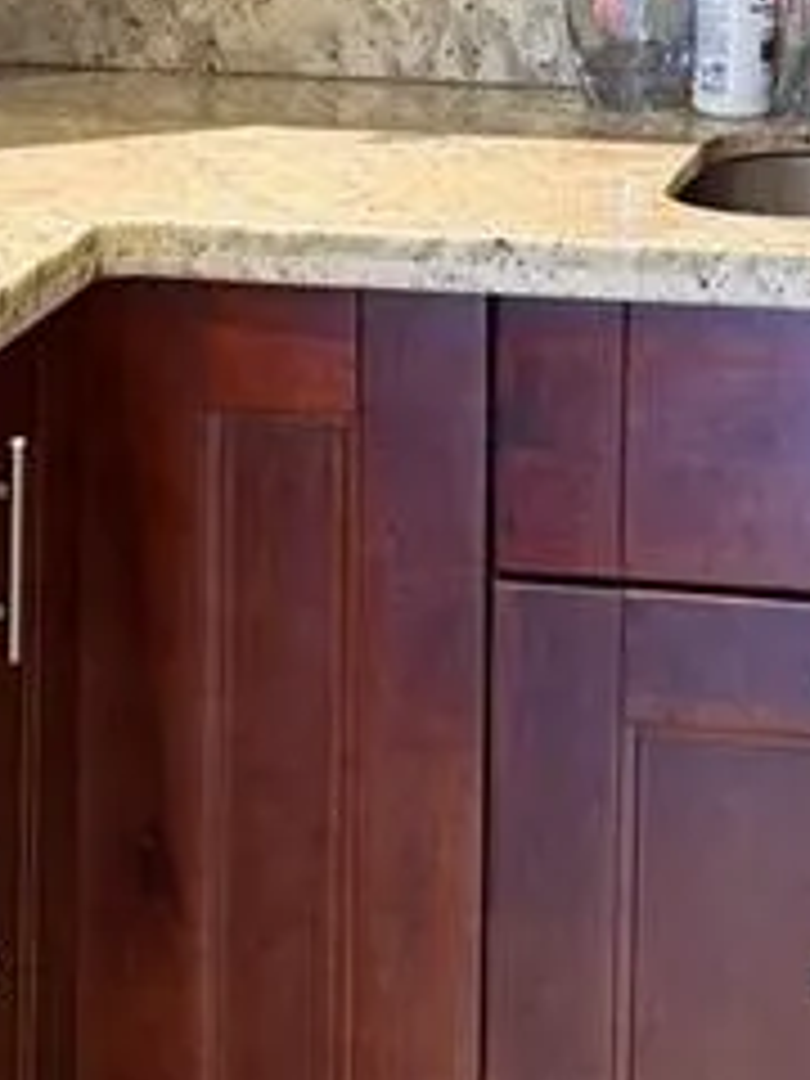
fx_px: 3744
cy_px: -104
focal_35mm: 120
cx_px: 634
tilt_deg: -5.6
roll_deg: -1.6
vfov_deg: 16.0
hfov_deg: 12.3
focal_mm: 6.76
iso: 320
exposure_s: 1/60
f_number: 1.78
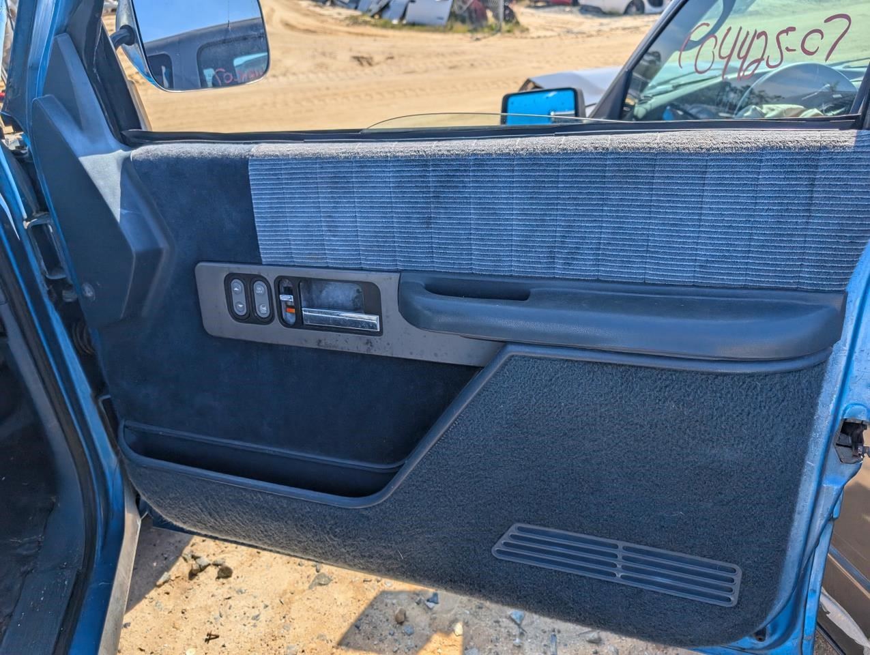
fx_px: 604
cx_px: 435
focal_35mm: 24
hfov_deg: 71.5
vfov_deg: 56.9
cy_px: 328
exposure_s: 1/798
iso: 20
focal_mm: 6.9
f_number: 1.68
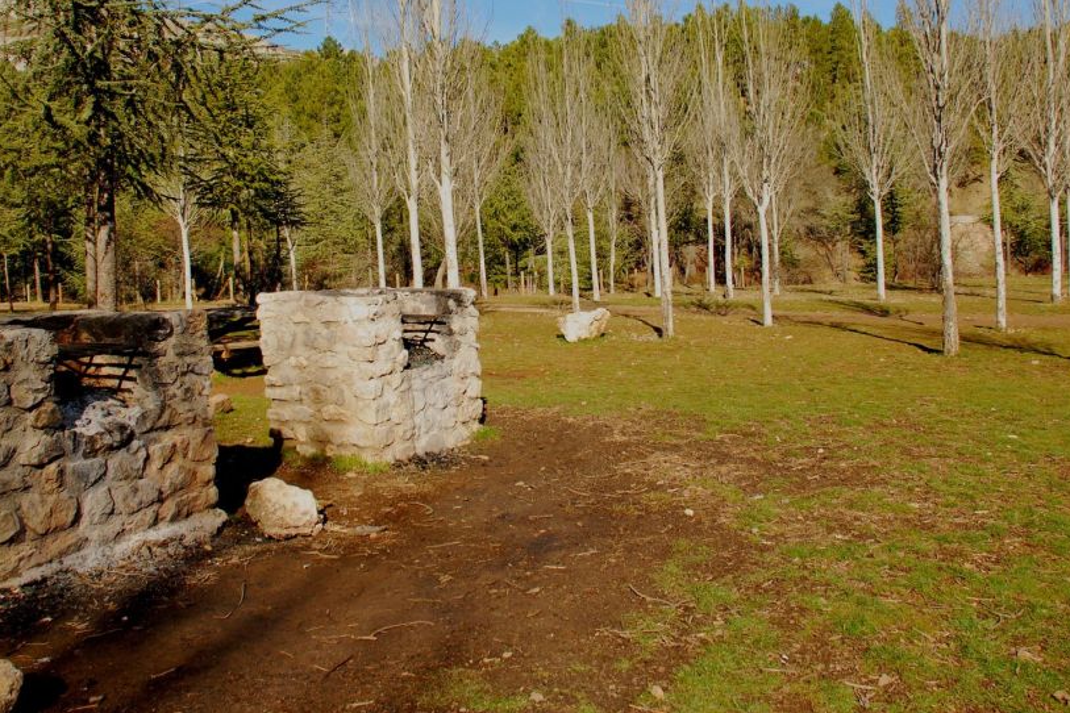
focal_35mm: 34
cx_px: 495
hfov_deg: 55.7
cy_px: 301
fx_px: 1010
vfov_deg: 38.8
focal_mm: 18
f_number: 7.1
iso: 200
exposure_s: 1/400
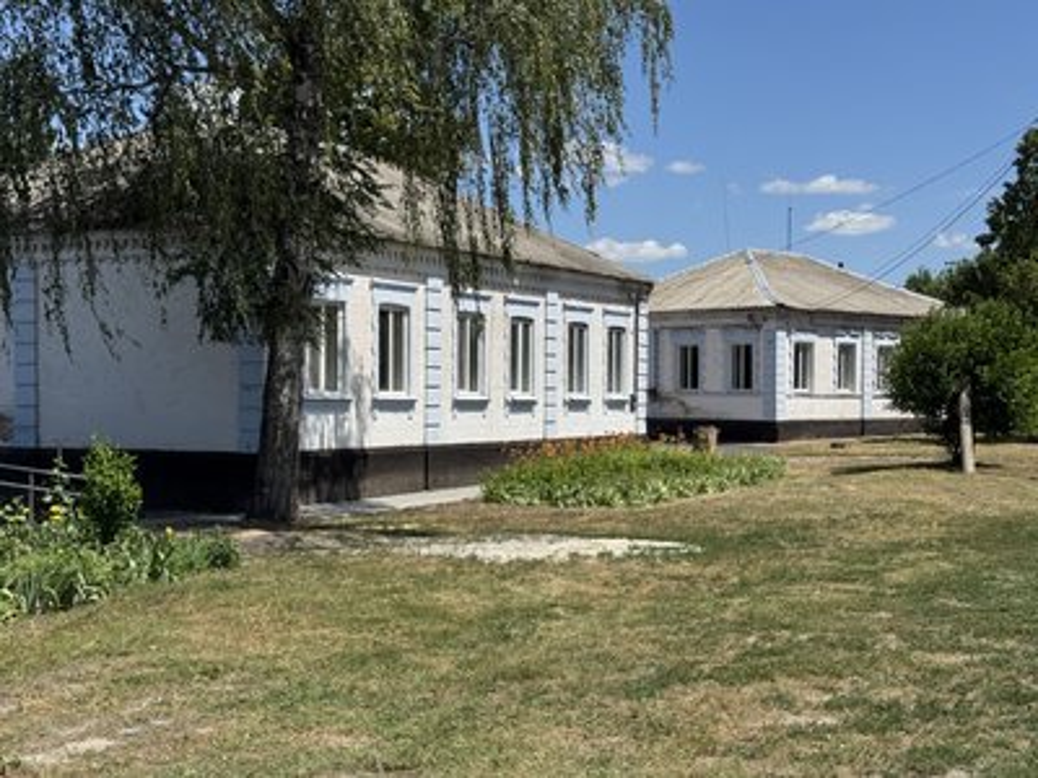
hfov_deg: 39.7
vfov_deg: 30.3
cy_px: 389
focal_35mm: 48
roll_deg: -0.5
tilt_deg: +0.0
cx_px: 519
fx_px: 1439
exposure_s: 1/7092
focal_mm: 6.76
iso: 64
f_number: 1.78
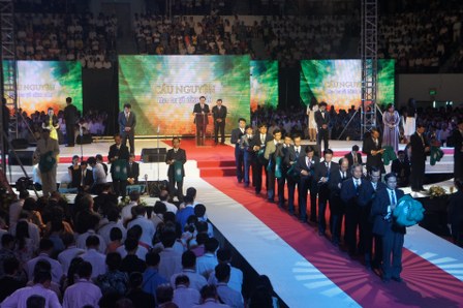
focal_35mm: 82
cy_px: 154
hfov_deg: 24.6
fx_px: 1060
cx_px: 232
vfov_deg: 16.5
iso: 1600
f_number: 5.6
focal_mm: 55
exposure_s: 1/160
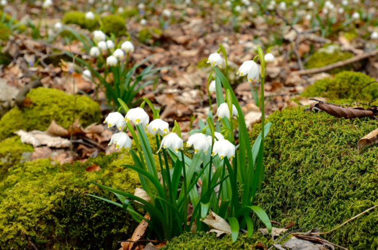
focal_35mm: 52
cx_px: 189
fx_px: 550
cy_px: 125
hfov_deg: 37.9
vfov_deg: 25.6
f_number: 7.1
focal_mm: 35
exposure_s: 1/50
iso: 200
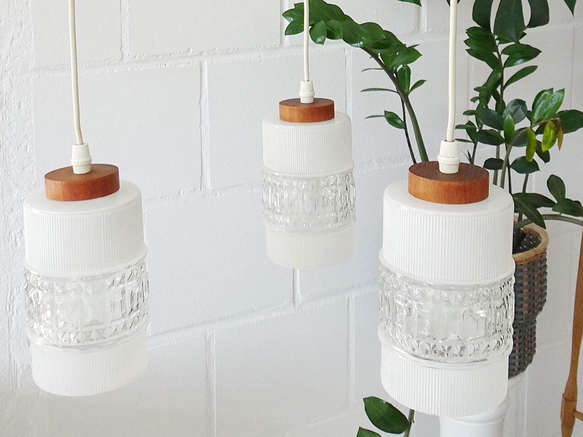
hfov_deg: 38.2
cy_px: 23
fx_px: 842
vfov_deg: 27.8
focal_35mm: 50
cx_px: 267
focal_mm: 4.1
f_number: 3.5
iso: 80
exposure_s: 1/50
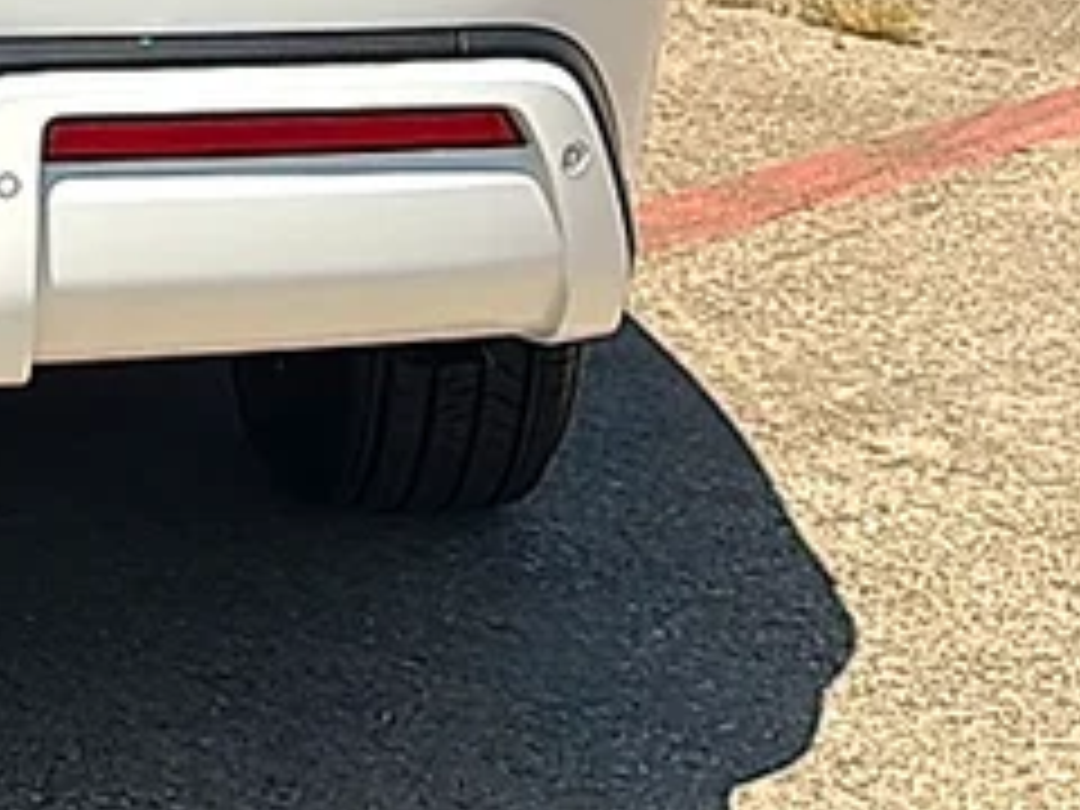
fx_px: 3370
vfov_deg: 13.0
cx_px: -351
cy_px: -367
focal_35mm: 108
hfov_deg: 17.1
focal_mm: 6.86
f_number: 1.78
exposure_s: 1/9091
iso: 80
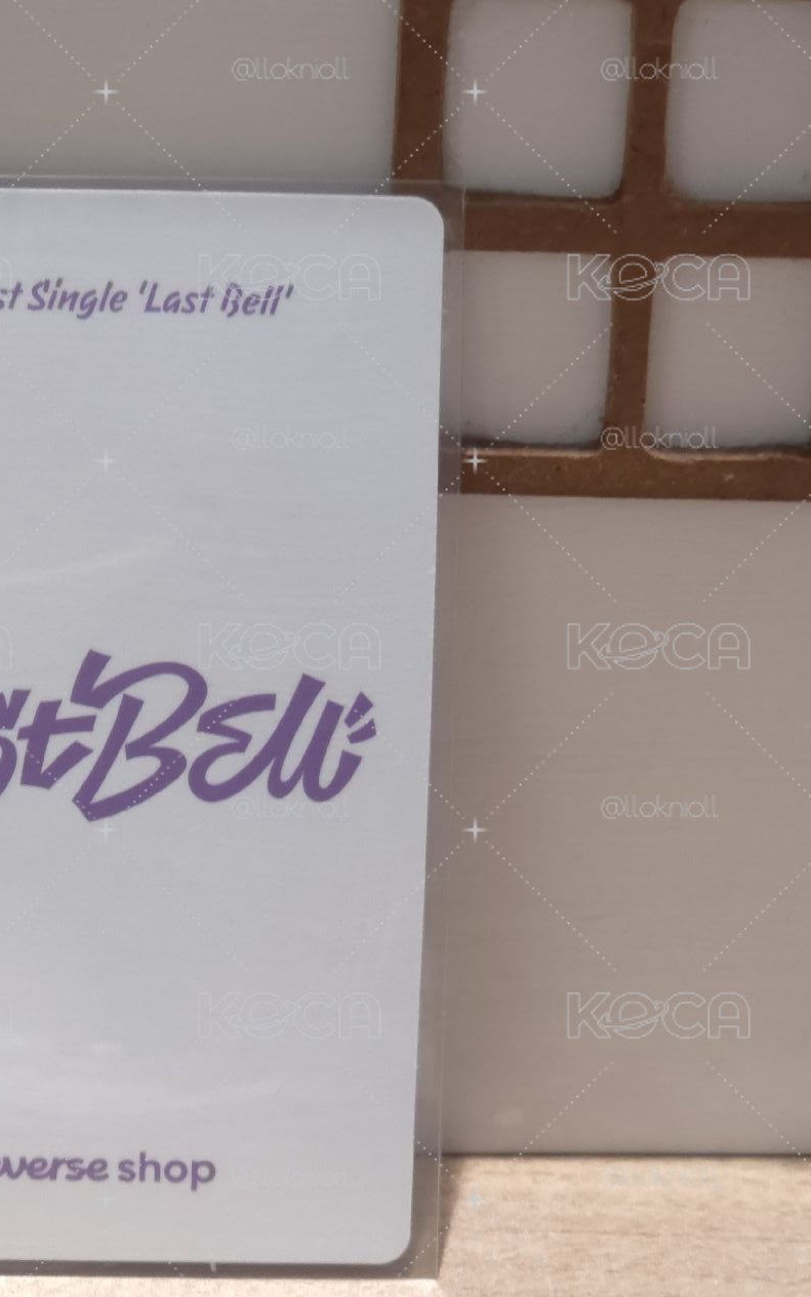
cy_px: 706
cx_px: 106
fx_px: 3924
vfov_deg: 18.8
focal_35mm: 111
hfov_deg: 11.7
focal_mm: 7
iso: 200
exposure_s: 1/30
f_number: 2.4
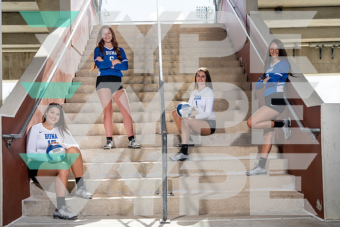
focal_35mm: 45
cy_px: 114
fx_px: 425
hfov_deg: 43.6
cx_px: 170
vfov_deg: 29.9
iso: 100
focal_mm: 45
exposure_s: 1/125
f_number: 8
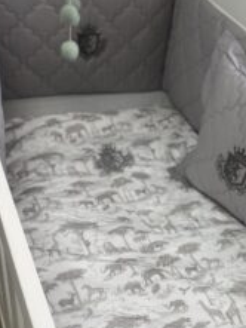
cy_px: 218
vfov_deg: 39.9
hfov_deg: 30.4
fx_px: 445
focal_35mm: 47
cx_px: 184
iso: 32
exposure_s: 1/161
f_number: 1.8
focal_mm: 4.25
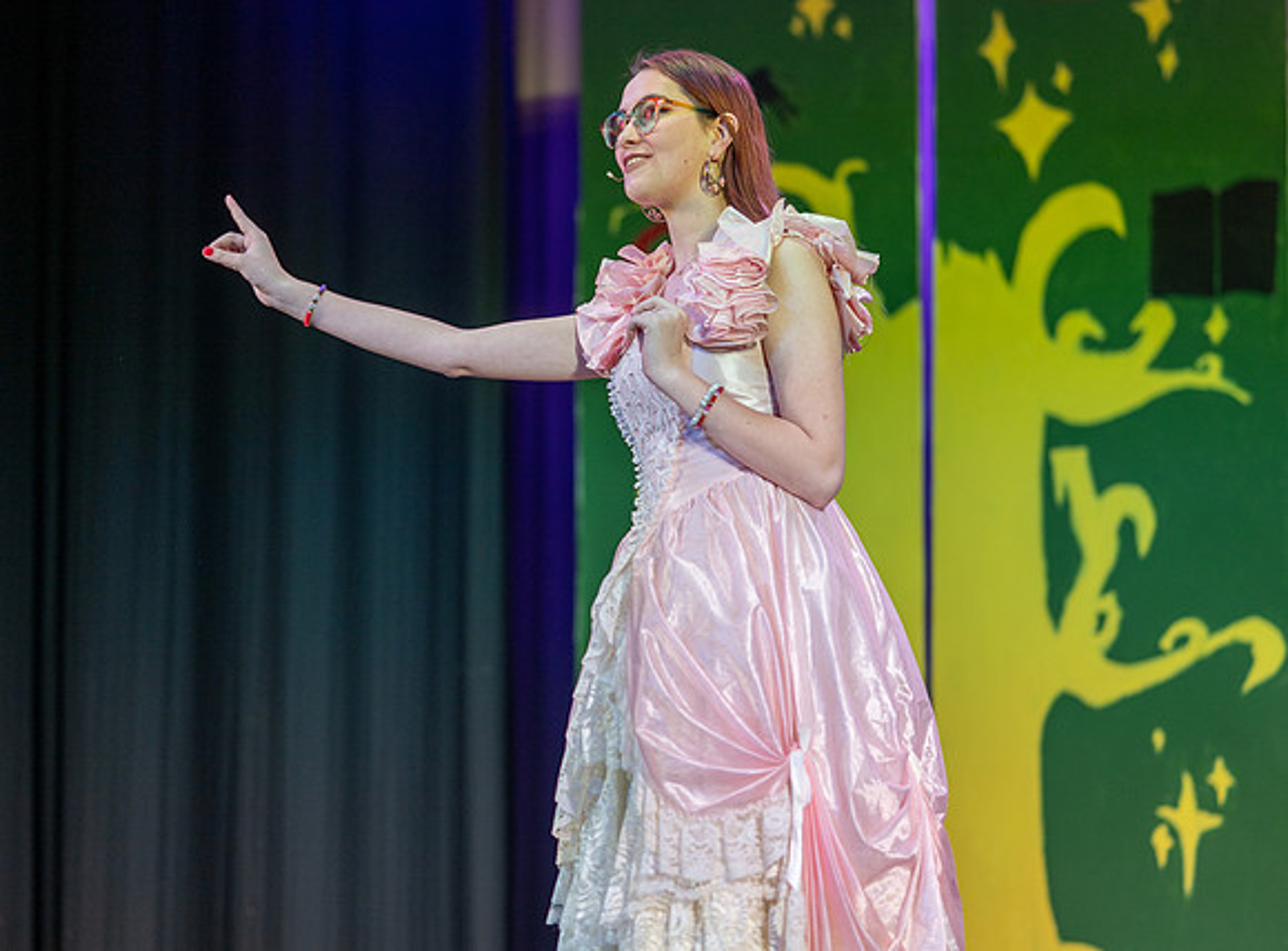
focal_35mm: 141
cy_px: 497
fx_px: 5198
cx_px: 538
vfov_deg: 10.4
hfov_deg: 14.1
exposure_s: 1/400
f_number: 1.8
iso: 80
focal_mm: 85
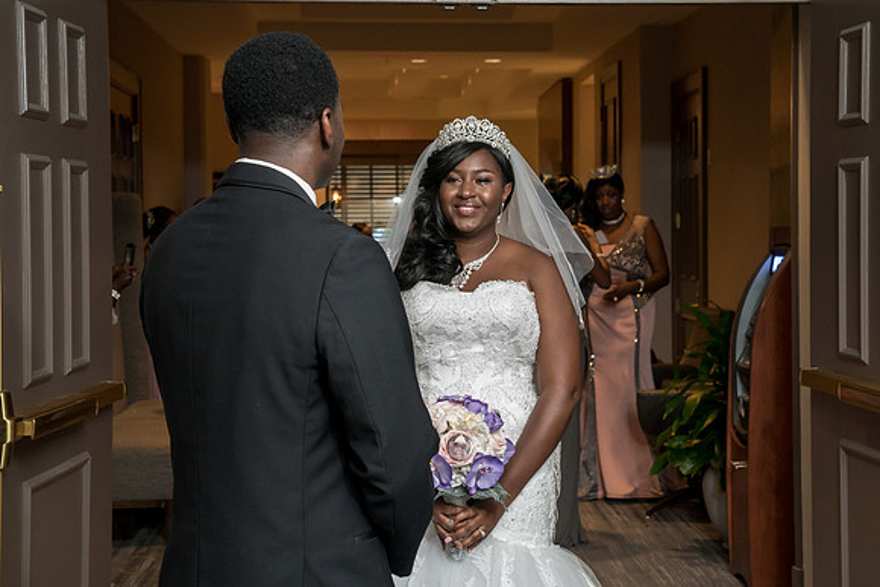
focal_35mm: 70
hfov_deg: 28.9
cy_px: 259
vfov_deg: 19.5
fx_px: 1707
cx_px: 512
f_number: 7.1
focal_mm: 60
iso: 2000
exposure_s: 1/200
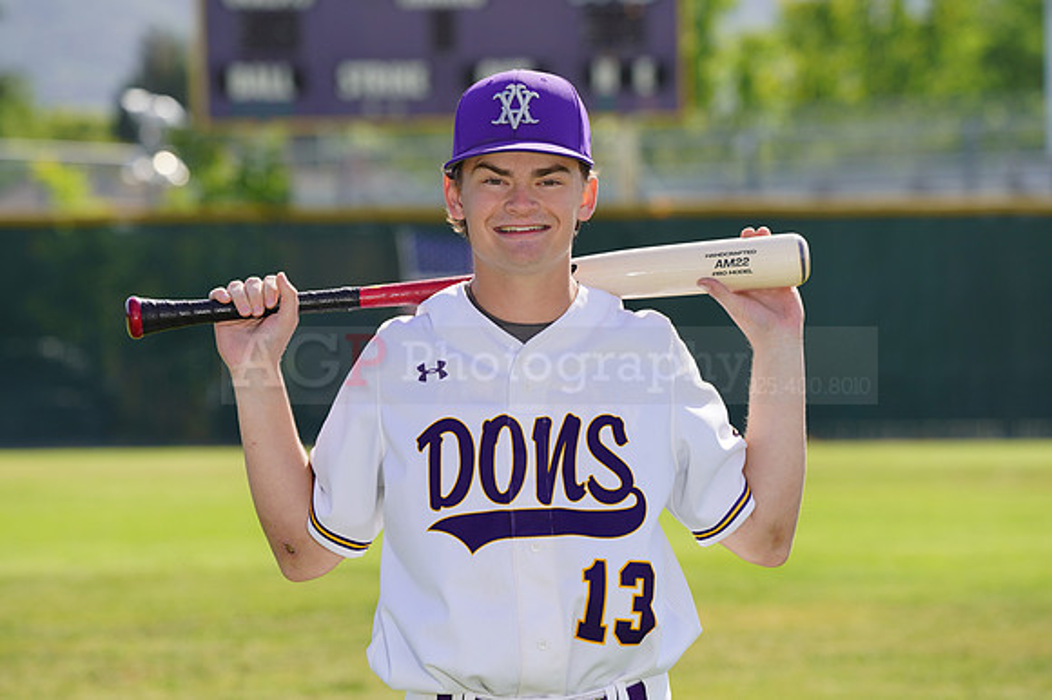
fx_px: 6775
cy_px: 350
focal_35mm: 232
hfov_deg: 8.9
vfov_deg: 5.9
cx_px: 526
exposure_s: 1/250
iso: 100
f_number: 8
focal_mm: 232
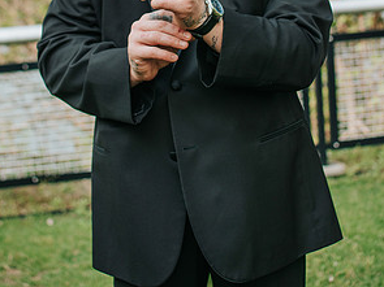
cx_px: 191
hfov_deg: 25.3
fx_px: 854
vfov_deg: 18.6
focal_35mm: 77
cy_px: -3
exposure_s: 1/1000
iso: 100
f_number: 2.8
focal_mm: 35
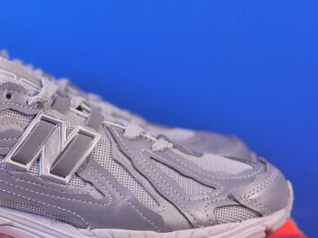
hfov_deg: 12.6
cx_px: 31
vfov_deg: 9.6
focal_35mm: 155
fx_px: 1424
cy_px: 93
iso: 250
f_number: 2.5
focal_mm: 50
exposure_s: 1/320
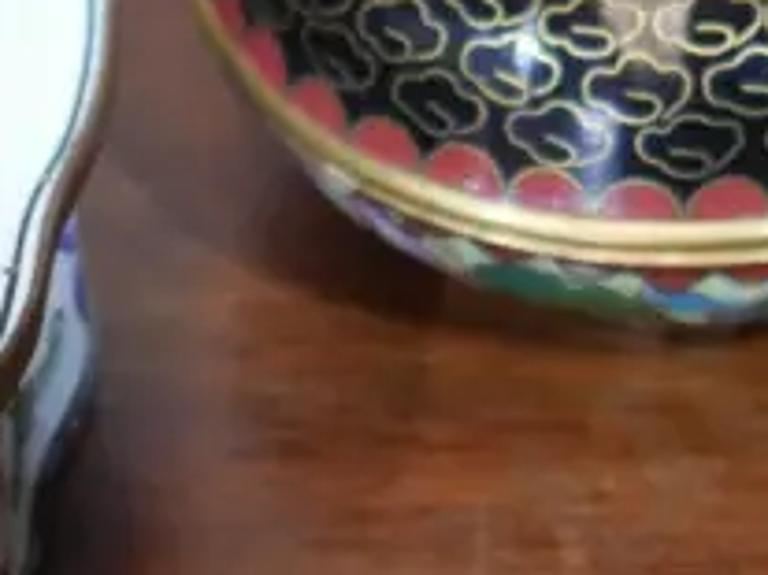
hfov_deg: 10.0
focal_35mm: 198
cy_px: 458
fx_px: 4390
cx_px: 642
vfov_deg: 7.5
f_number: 4.5
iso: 800
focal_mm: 20
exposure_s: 1/60
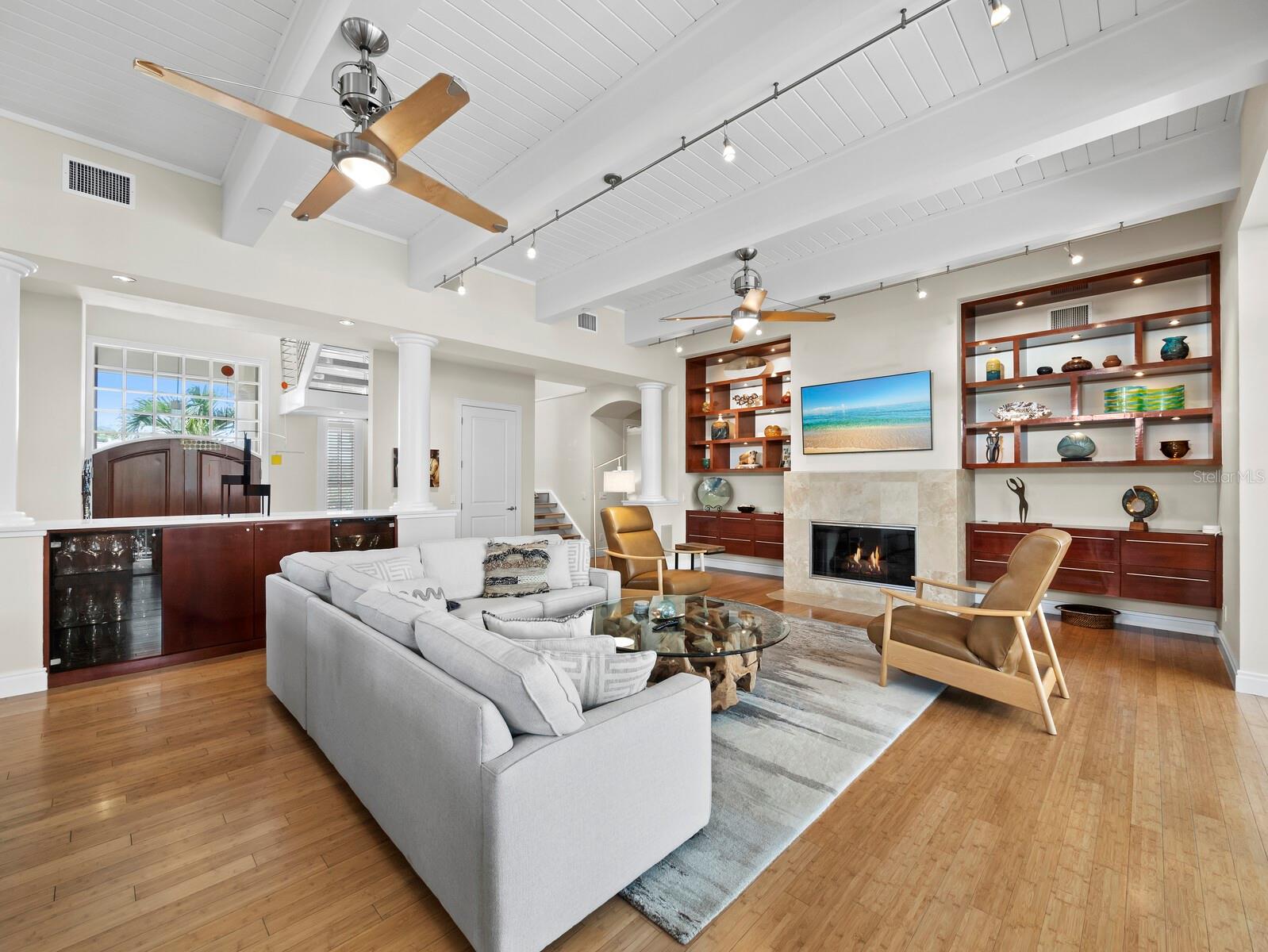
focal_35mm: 14
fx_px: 513
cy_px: 476
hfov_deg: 102.0
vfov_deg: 85.7
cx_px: 634
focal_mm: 7
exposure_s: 1/3
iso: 400
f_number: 7.1
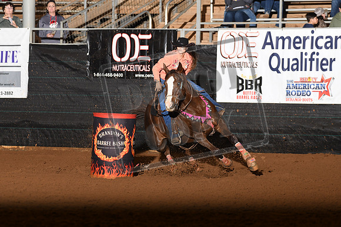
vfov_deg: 6.0
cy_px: 114
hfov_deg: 8.9
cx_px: 170
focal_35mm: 230
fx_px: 2179
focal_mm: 230
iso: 1000
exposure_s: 1/250
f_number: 5.6
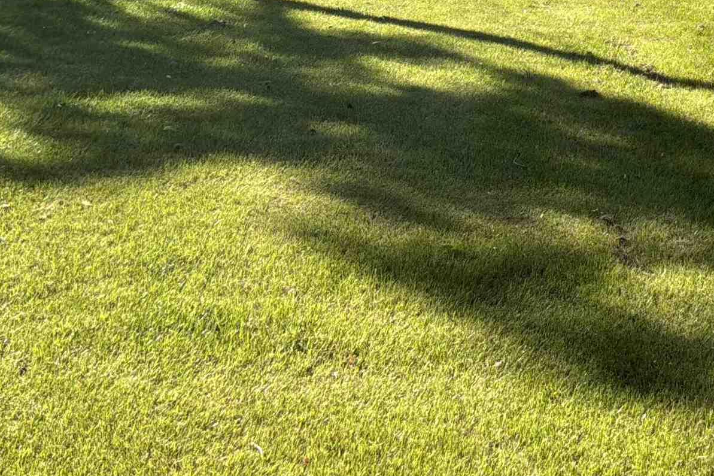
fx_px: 1487
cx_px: 608
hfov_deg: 26.3
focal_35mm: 75
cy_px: -109
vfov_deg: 17.3
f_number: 1.8
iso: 25
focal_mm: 3
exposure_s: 1/1195
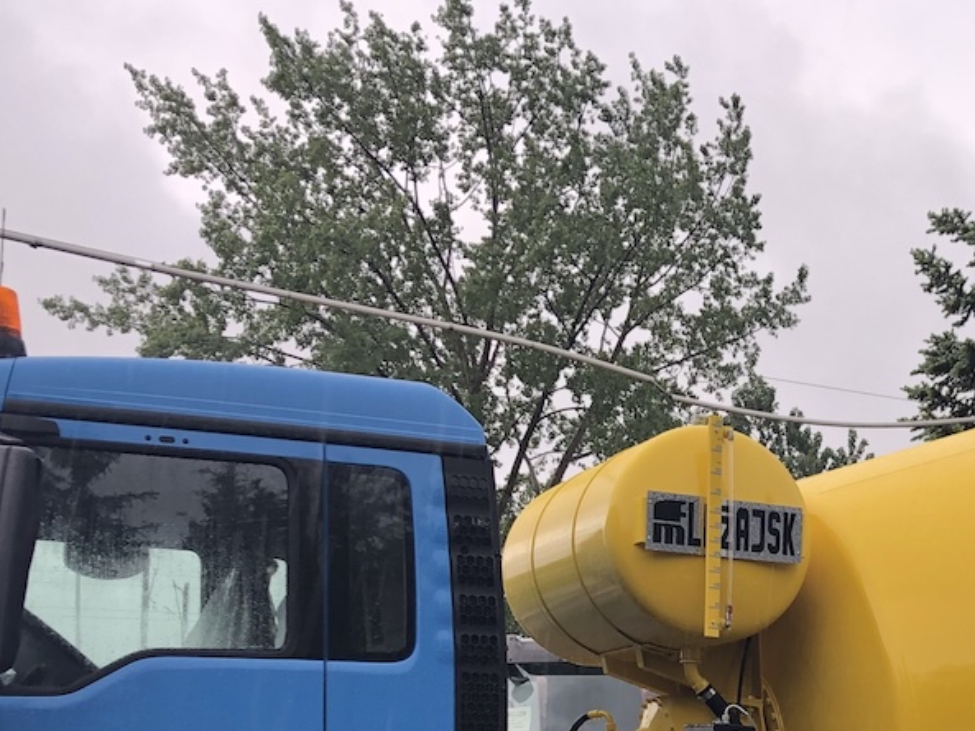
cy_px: 836
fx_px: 1916
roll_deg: -2.1
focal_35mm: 68
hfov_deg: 27.3
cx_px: 913
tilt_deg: +0.7
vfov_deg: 20.5
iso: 25
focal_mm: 4
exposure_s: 1/120
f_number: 1.8
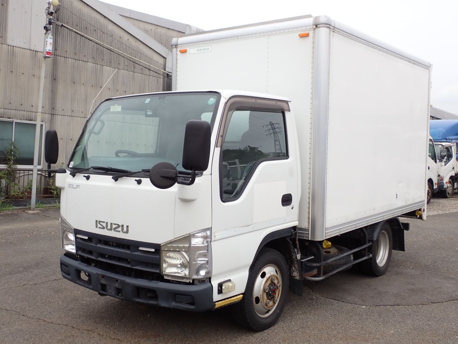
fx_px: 503
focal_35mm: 38
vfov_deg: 37.7
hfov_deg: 49.0
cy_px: 172
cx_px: 229
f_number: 3.5
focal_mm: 6.83
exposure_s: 1/500
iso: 100
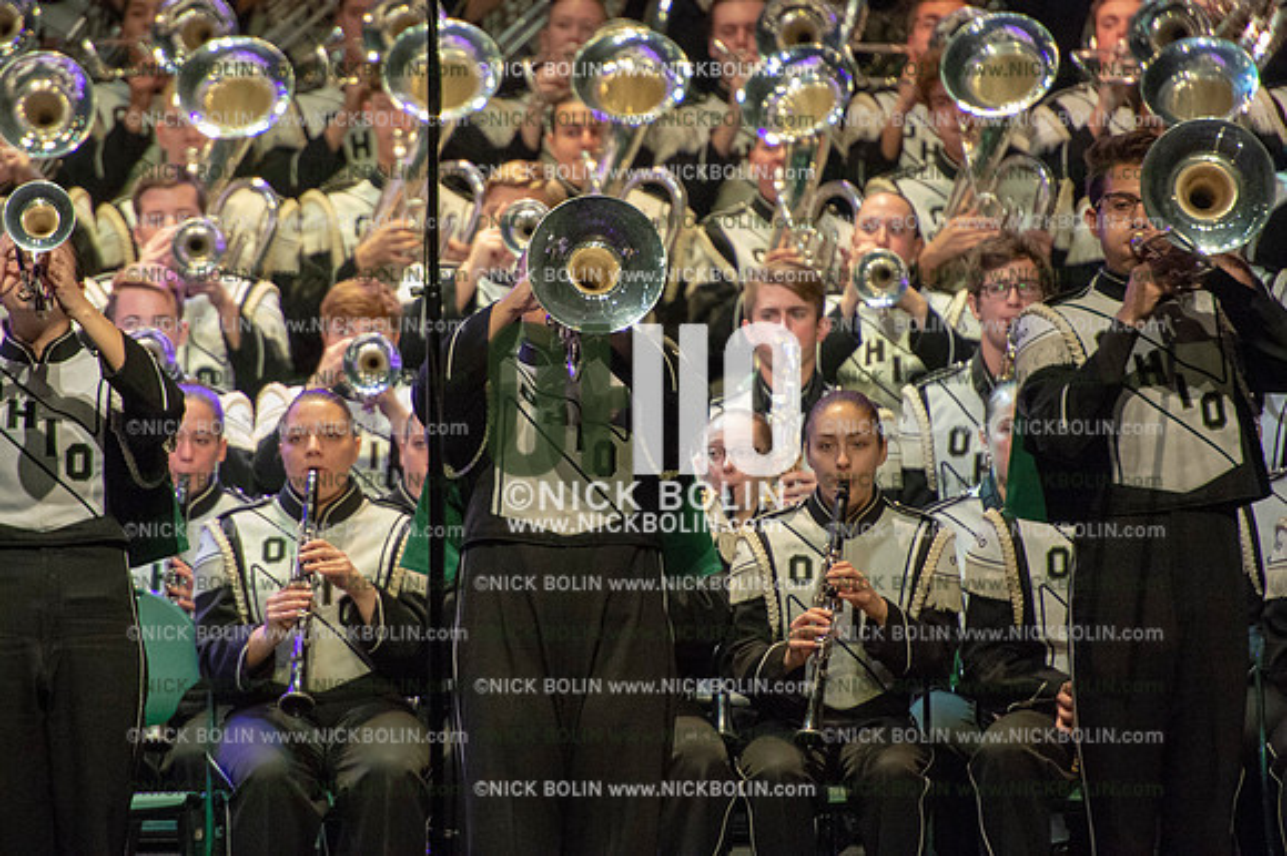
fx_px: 14291
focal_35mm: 400
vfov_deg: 3.4
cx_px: 644
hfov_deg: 5.2
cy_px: 428
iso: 8000
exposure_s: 1/320
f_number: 5.6
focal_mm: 400
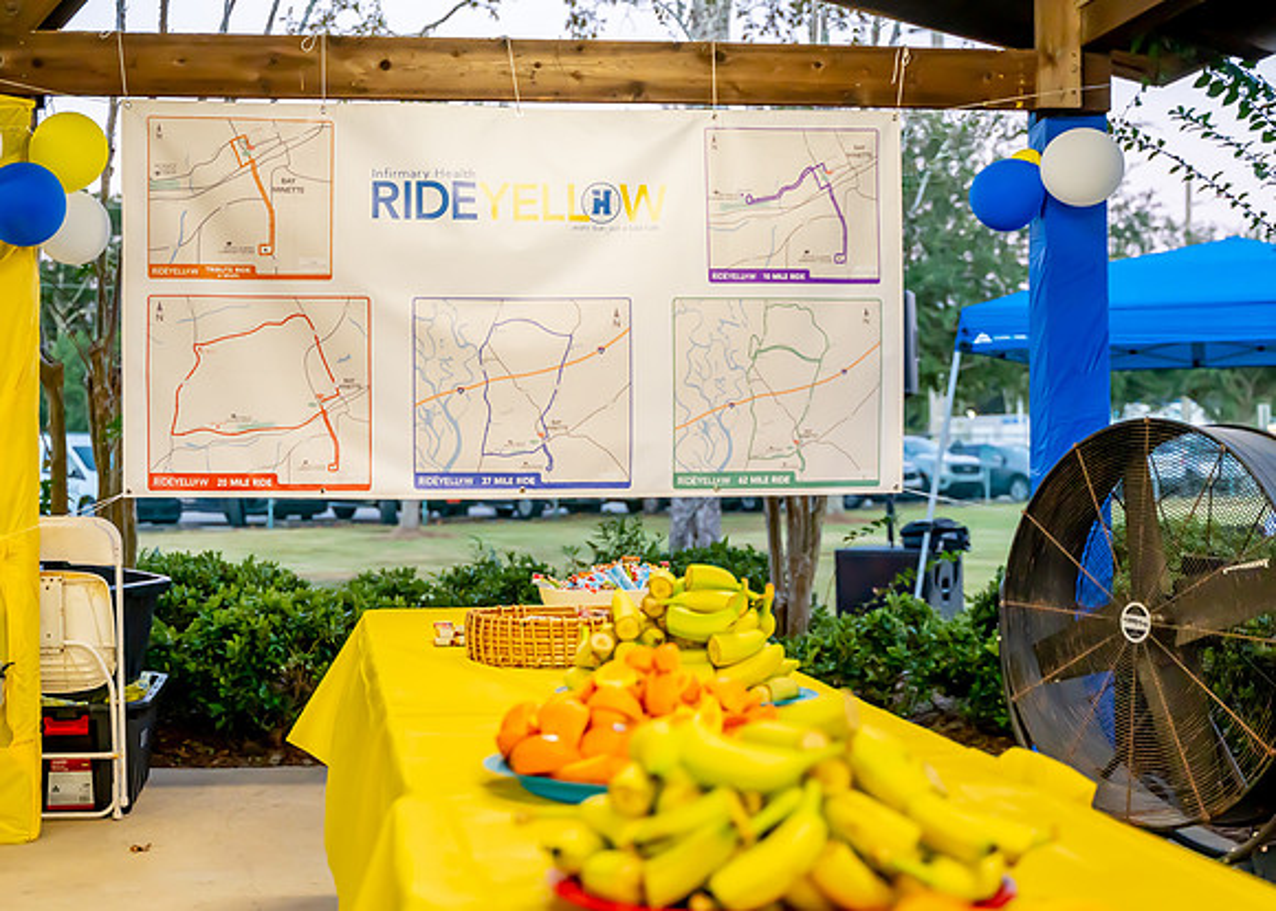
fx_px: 1705
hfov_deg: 40.9
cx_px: 550
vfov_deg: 29.9
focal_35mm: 47
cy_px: 433
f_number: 2.8
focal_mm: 42
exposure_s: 1/640
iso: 2500
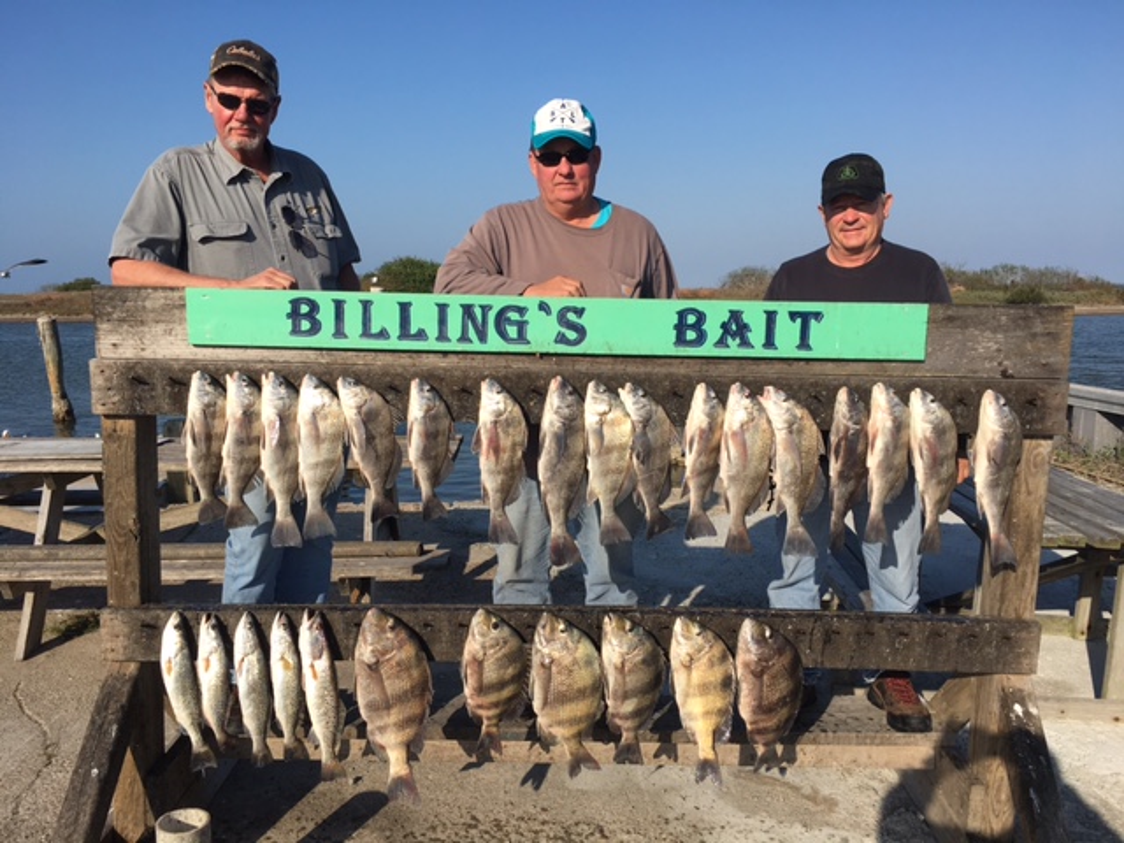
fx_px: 942
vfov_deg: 48.2
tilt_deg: -6.3
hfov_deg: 61.7
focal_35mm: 29
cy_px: 422
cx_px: 562
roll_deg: +1.4
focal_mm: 4.15
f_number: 2.2
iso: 25
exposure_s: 1/1972
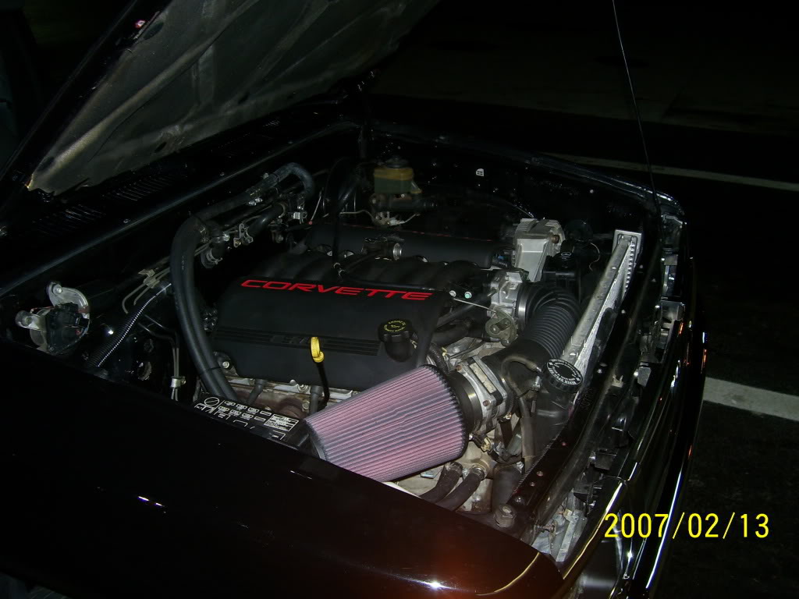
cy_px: 300
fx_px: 785
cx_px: 400
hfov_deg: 54.0
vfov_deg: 41.8
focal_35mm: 34
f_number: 2.7
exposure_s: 1/60
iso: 80
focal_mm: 5.6
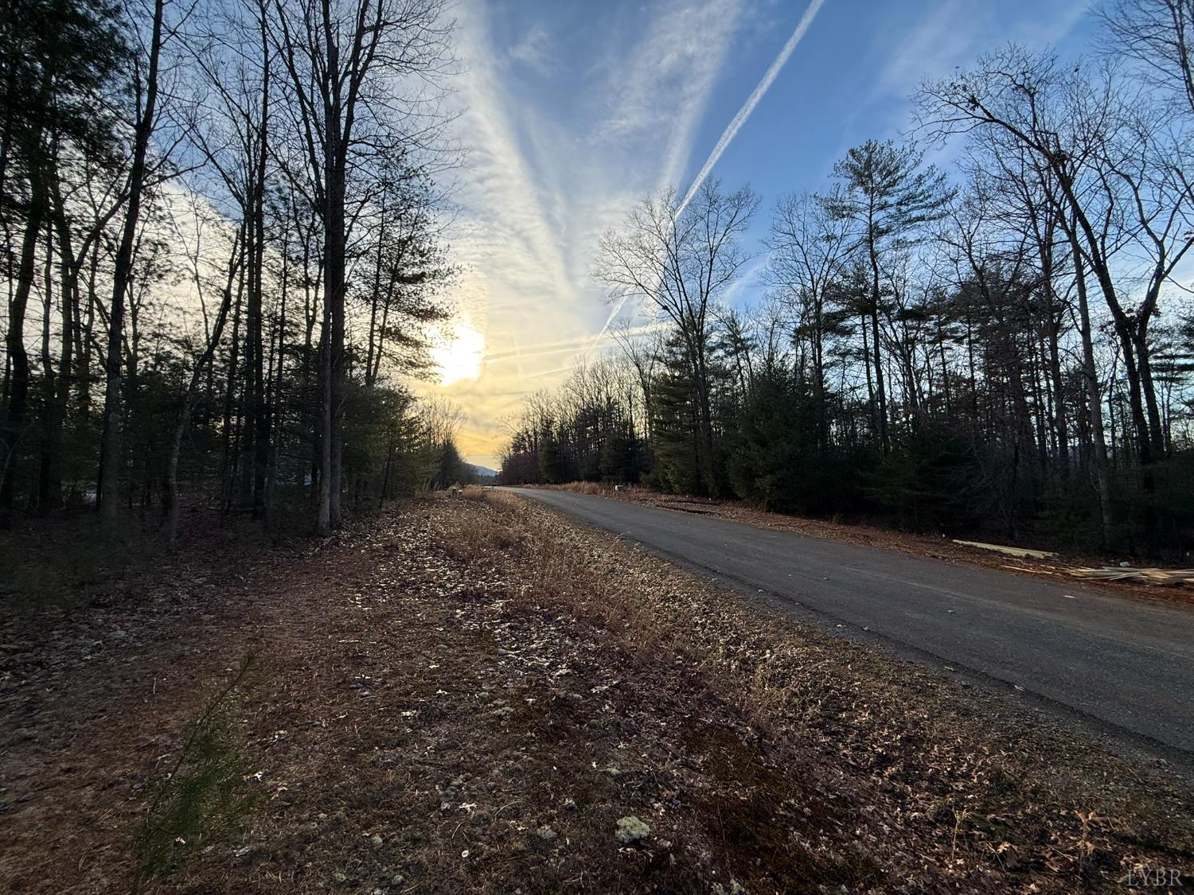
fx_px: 483
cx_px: 597
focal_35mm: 14
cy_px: 448
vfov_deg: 85.7
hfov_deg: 102.1
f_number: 2.2
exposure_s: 1/985
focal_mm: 2.22
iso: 50
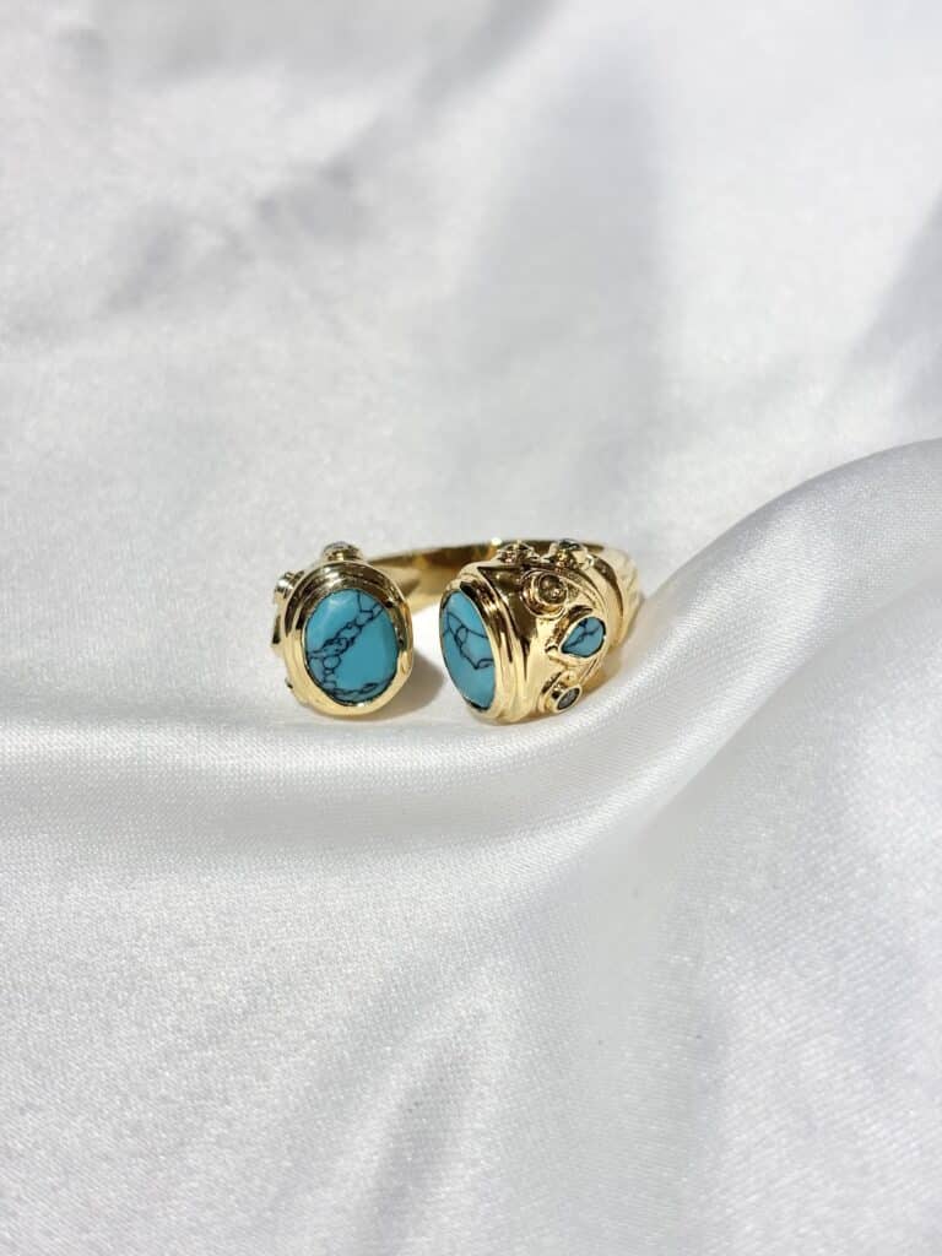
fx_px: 1887
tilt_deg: -39.9
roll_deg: +0.7
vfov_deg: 36.8
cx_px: 471
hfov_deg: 28.0
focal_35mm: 52
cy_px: 628
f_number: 1.6
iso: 32
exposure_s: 1/406
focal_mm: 5.96
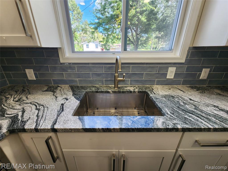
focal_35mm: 13
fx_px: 86
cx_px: 114
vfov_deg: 89.9
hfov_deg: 106.2
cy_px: 86
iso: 100
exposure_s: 1/120
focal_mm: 2.2
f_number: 2.2
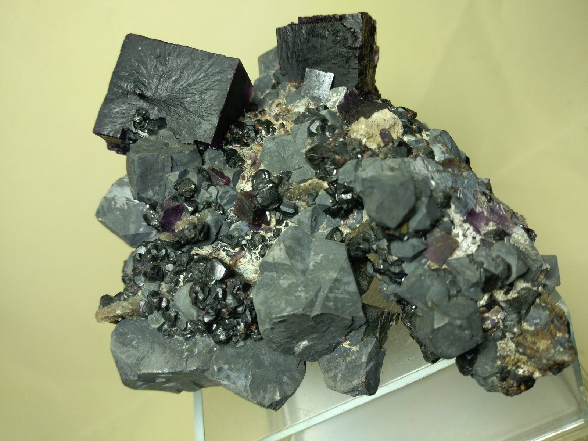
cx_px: 294
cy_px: 220
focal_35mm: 26
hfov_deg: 67.3
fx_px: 442
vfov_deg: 53.1
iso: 189
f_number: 2
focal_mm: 3.54
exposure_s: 1/33.3
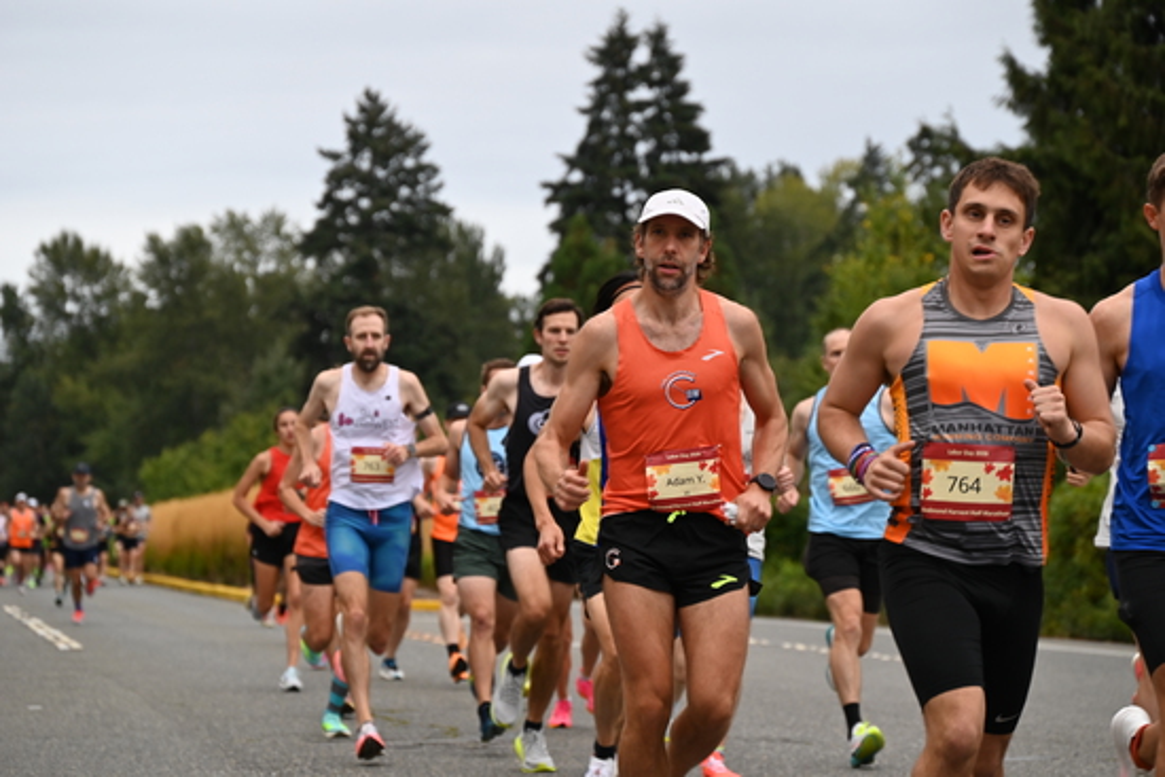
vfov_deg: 9.8
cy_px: 388
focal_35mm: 140
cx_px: 582
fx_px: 4531
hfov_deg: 14.6
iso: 640
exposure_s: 1/250
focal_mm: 140
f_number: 6.3
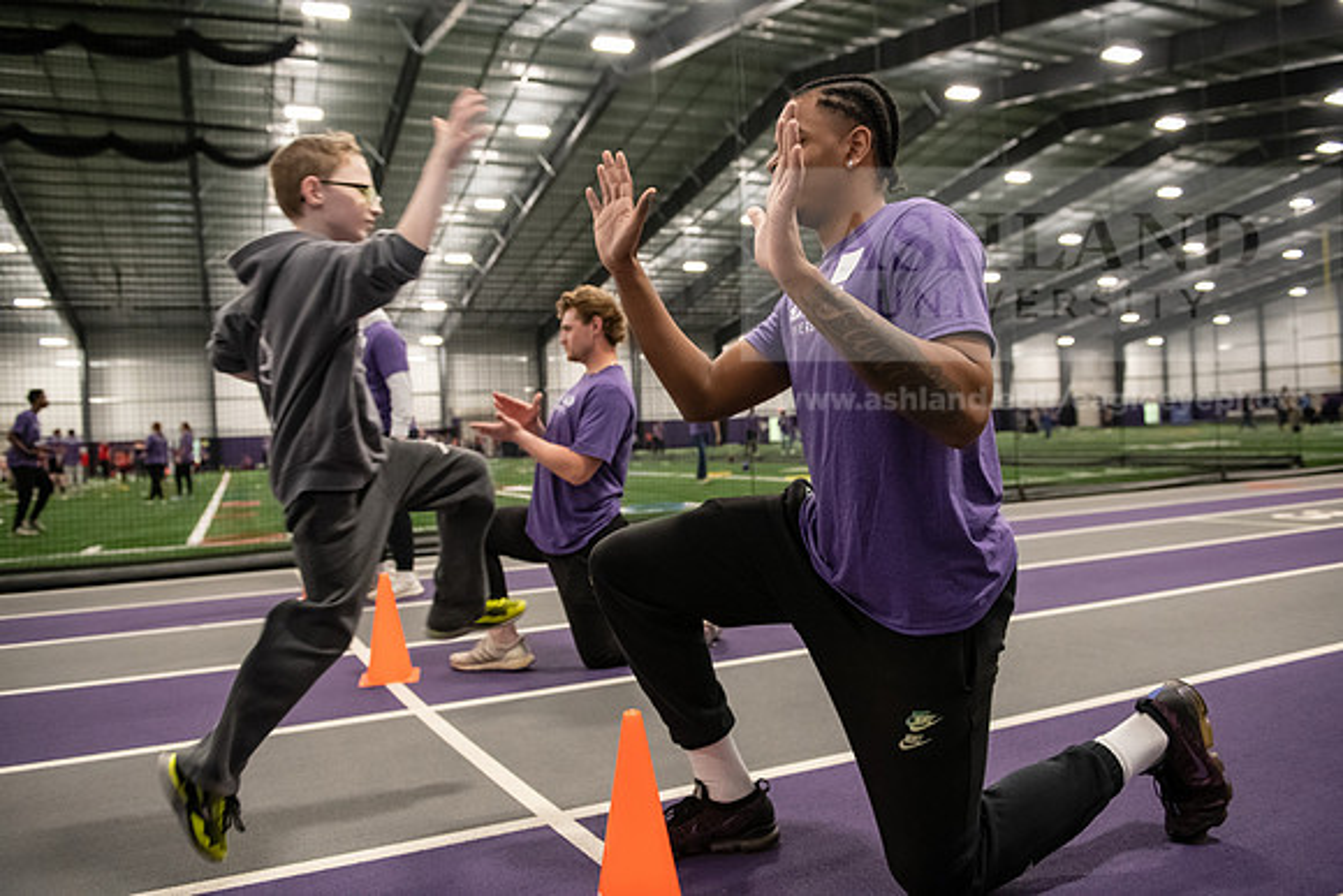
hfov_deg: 67.4
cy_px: 448
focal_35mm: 27
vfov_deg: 48.0
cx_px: 672
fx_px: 1007
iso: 4000
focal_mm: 27
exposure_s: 1/320
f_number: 3.2
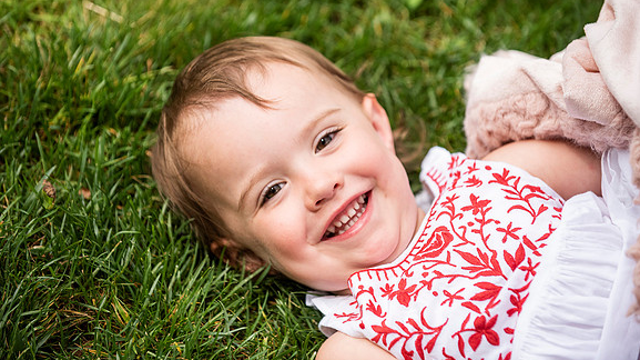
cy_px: 147
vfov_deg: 8.8
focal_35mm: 137
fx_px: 2324
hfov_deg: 15.7
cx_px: 319
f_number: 3.5
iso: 640
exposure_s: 1/2000
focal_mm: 130
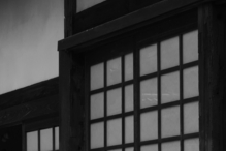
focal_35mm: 210
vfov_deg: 6.5
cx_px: 154
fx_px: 1318
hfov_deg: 9.8
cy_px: 133
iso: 100
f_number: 8
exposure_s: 1/320
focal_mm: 30
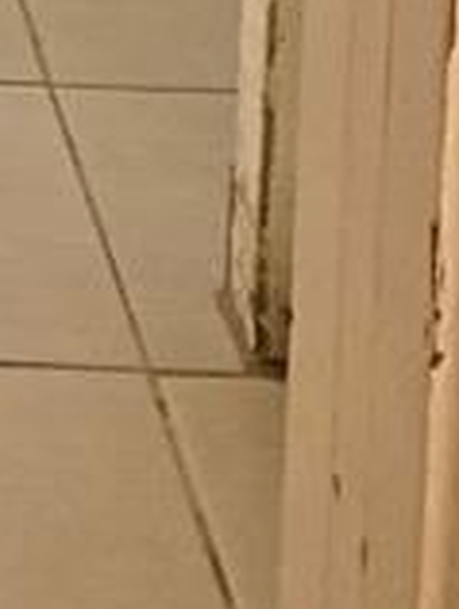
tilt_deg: -11.6
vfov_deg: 8.6
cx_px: -1142
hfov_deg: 6.5
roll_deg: +1.4
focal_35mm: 197
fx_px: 3474
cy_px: -1099
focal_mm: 4.25
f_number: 1.8
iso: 80
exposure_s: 1/60
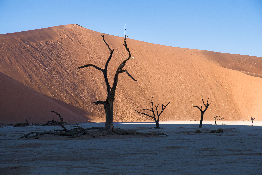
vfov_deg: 16.6
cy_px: 88
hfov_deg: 24.6
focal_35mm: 82
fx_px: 600
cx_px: 131
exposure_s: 1/500
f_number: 5
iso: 100
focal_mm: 55
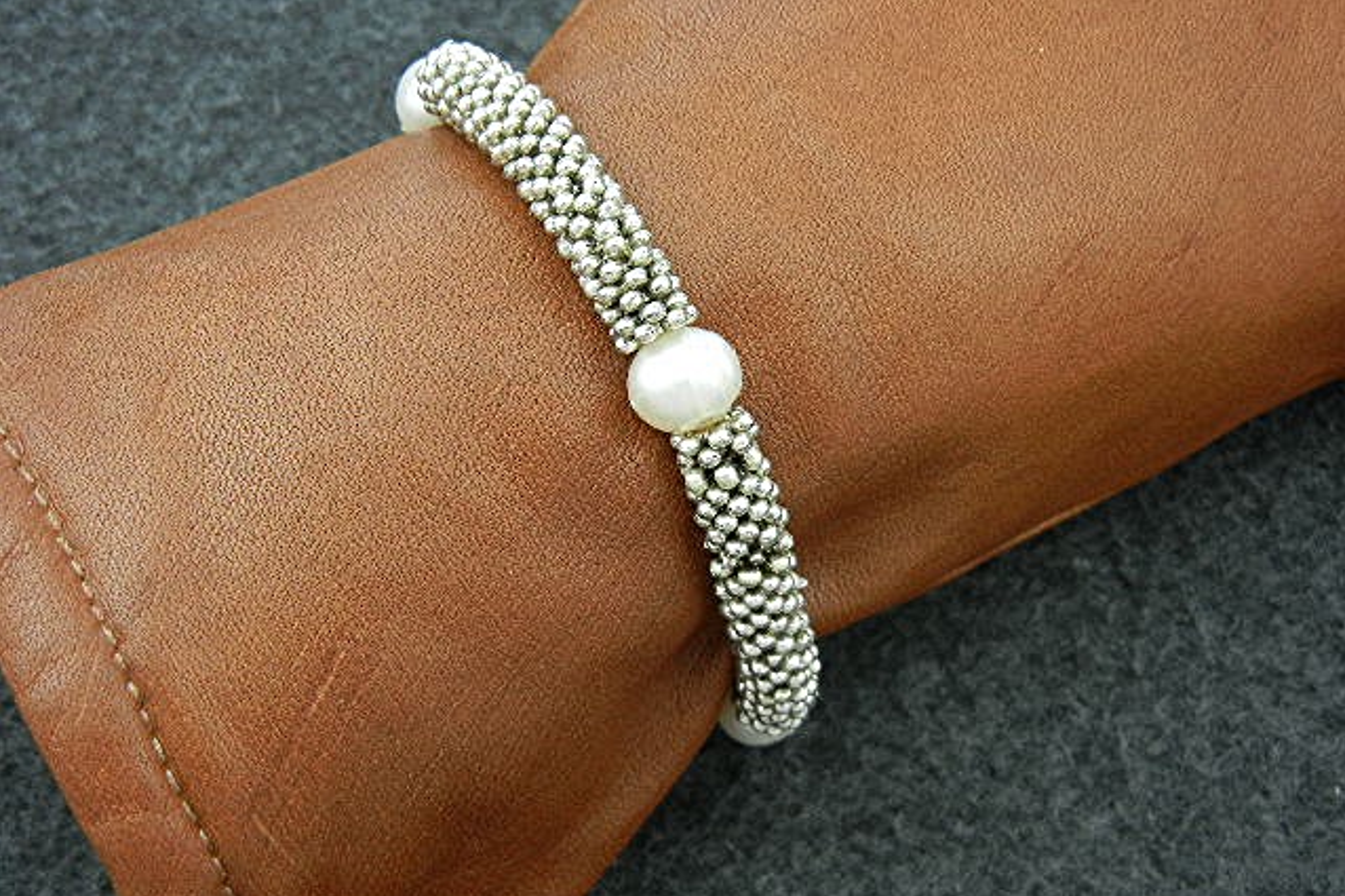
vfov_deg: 19.2
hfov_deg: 28.5
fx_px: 2652
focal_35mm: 71
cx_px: 672
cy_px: 434
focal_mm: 12.2
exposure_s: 1/5.7
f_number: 4.1
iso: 200
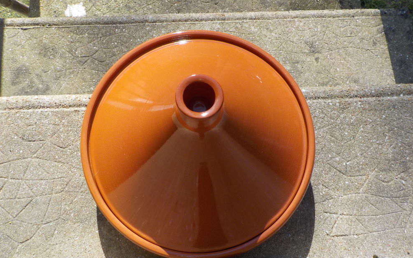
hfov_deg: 59.7
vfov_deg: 39.4
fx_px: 360
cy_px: 138
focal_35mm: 32
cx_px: 206
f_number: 3.3
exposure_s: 1/640
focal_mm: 4.1
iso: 125
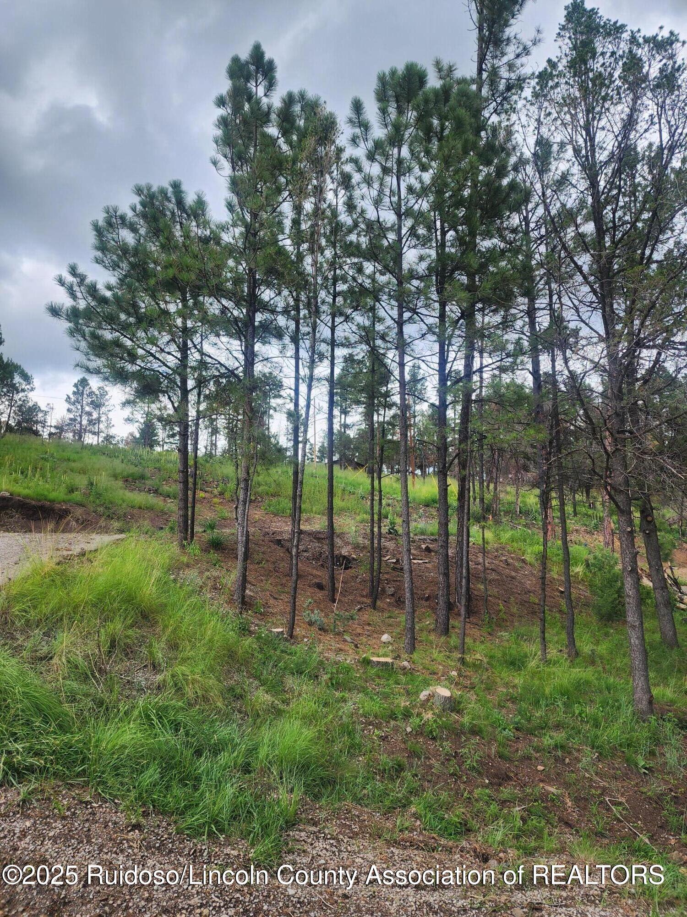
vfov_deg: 73.9
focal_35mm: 23
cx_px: 344
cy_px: 458
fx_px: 609
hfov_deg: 58.9
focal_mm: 6.4
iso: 12
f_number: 1.8
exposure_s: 1/399
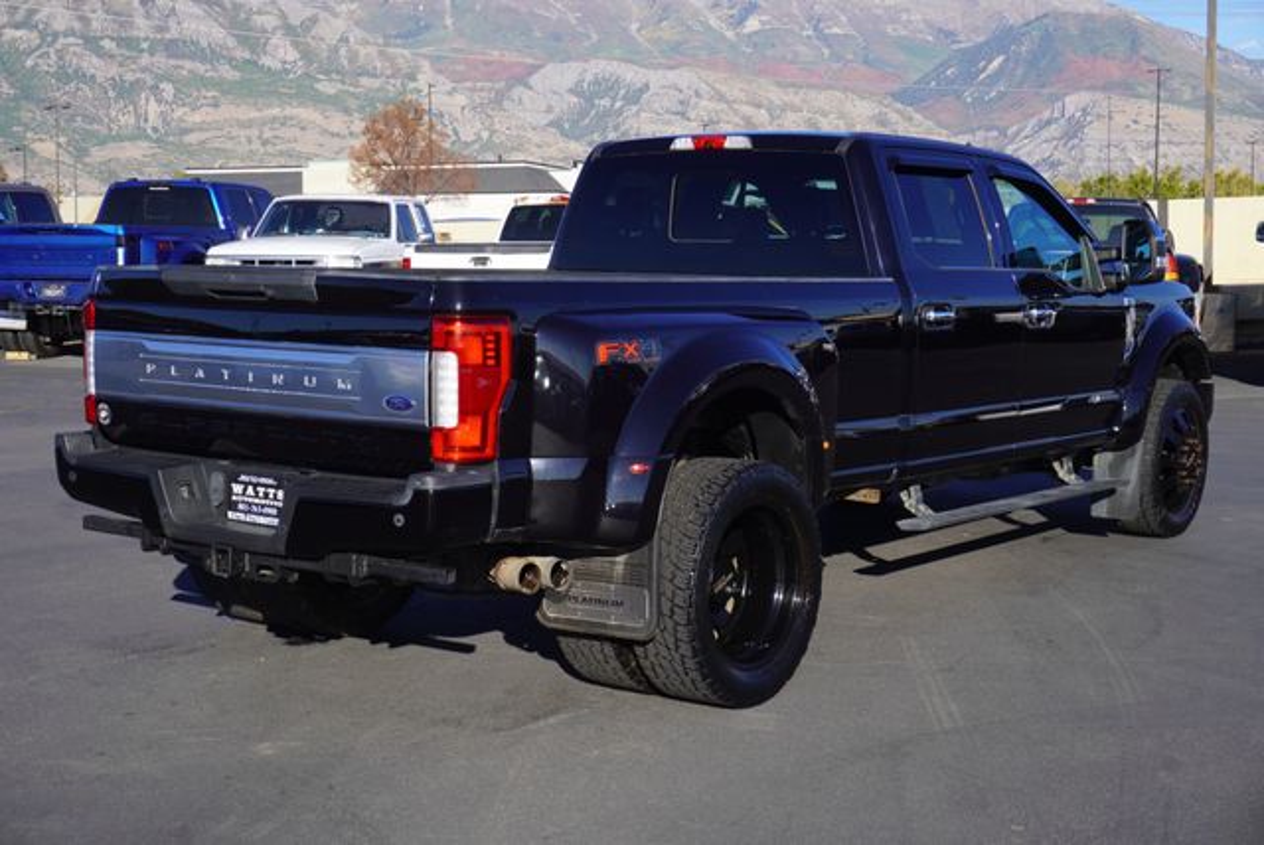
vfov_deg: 25.8
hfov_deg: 37.8
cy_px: 422
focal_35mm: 52
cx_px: 632
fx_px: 1845
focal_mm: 35
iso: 100
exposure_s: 1/125
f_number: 11
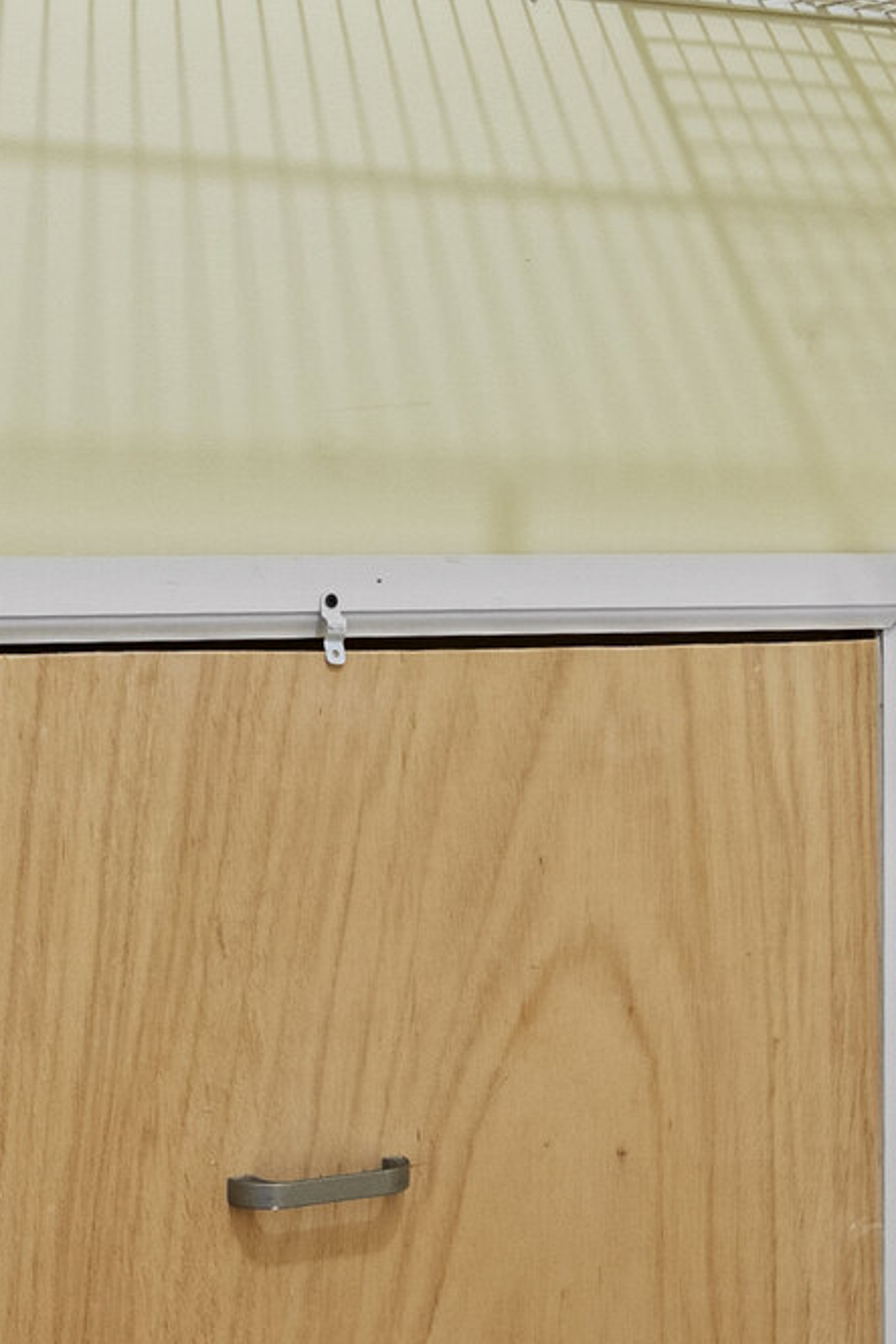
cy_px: 534
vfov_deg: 26.5
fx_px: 2847
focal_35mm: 76
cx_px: 475
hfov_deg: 17.9
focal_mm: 11
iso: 250
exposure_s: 1/1.67
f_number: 7.1
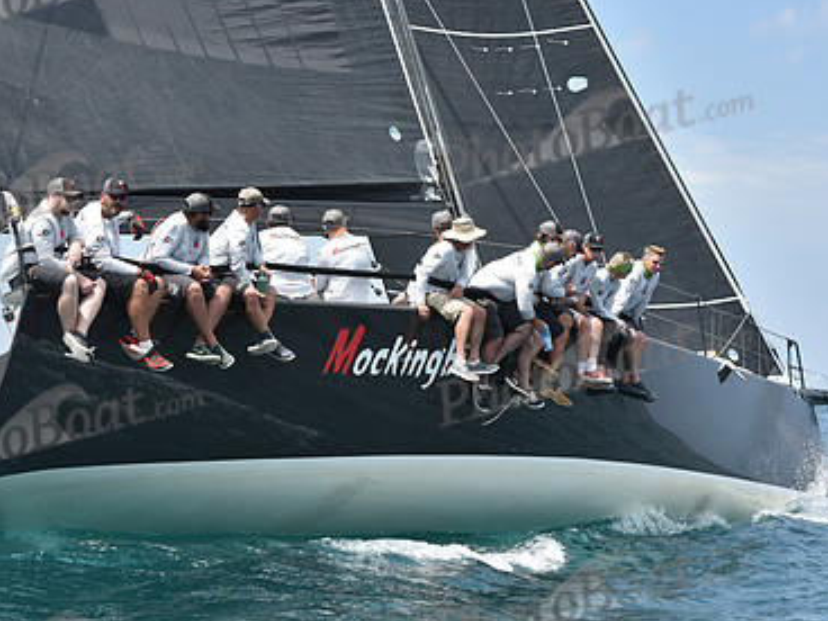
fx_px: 2535
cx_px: 322
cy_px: 282
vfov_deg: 14.0
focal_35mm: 106
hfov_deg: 18.5
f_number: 6.3
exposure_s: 1/1250
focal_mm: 70
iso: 250
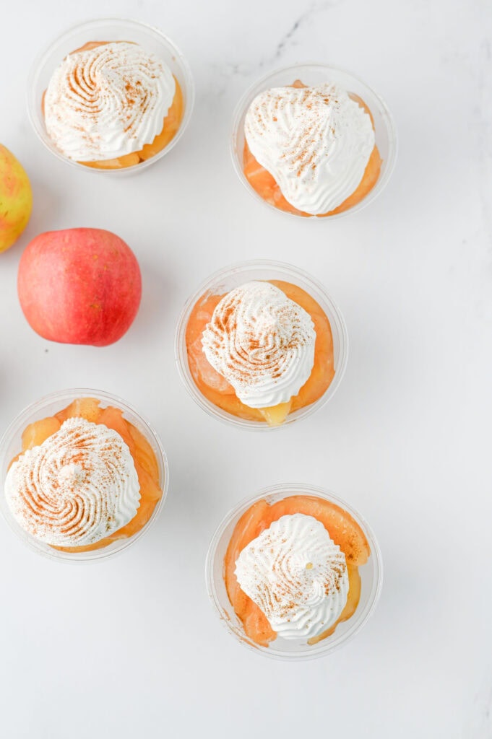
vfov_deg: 39.6
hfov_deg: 26.9
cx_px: 246
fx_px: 1027
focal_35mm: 50
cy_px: 370
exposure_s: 1/125
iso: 160
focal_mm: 50
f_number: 4
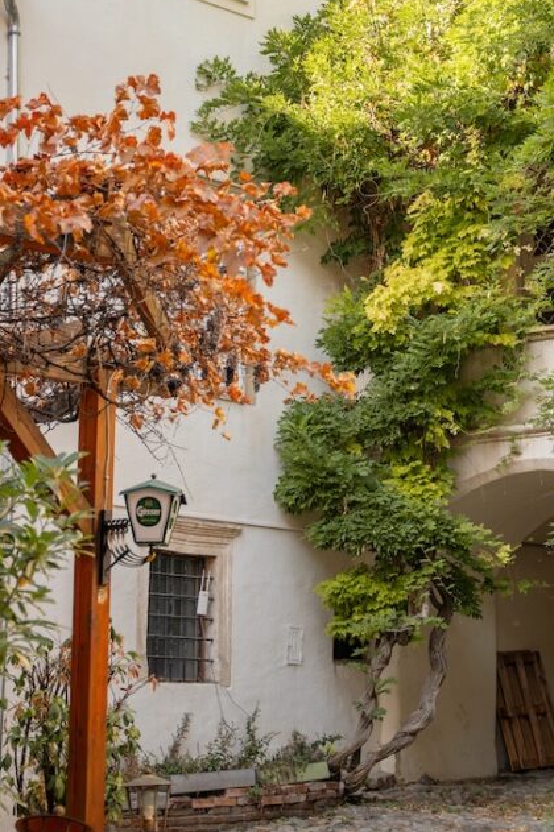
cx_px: 359
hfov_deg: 15.3
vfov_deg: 22.6
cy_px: 186
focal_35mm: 89
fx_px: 2062
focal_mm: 50.7
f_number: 2.8
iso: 100
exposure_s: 1/160
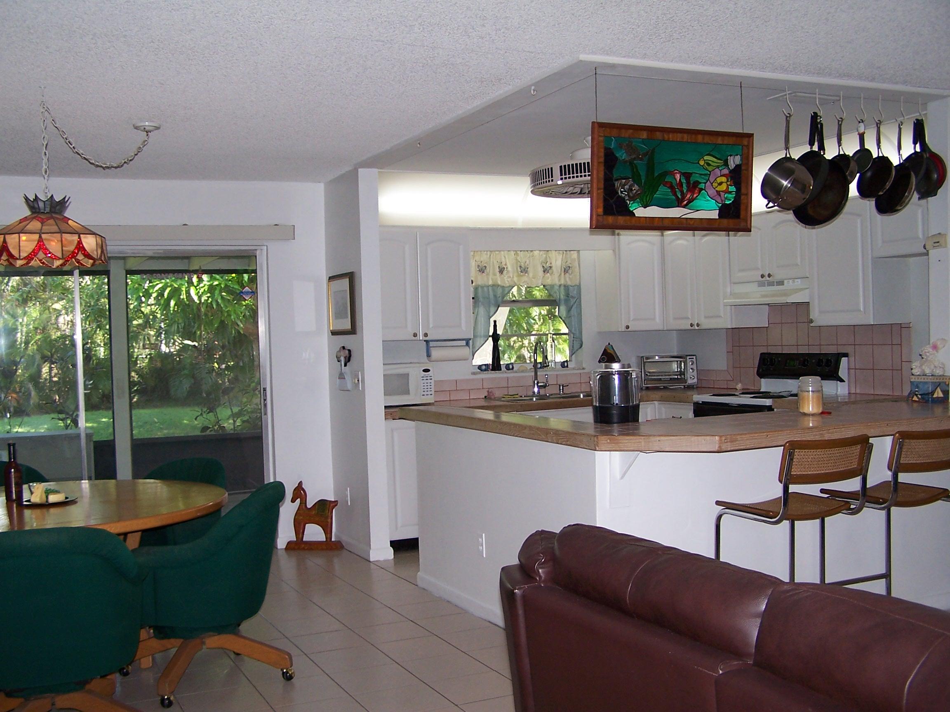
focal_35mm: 40
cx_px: 475
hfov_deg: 46.8
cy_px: 356
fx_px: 1098
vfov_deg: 36.0
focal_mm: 6.7
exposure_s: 1/60
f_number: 2.8
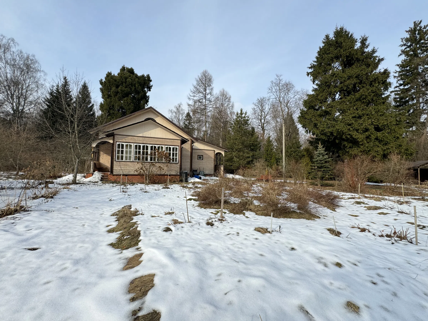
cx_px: 214
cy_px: 160
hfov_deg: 102.1
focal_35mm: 14
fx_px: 173
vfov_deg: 85.7
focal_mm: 2.22
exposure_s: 1/889
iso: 40
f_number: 2.2
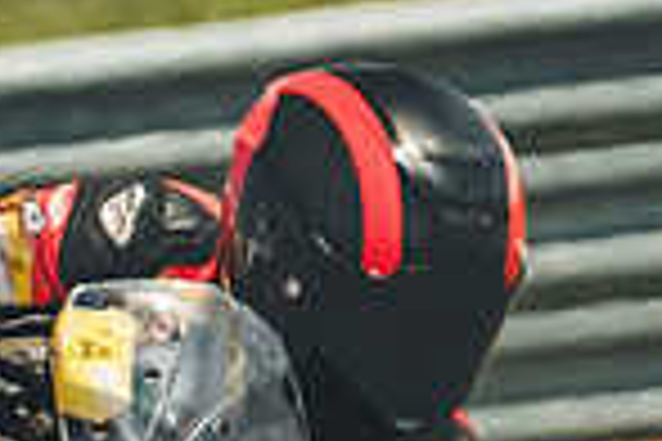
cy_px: 785
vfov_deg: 0.6
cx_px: -27
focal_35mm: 2373
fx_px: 43633
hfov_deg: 0.9
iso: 1250
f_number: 5.6
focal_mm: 400
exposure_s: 1/2500
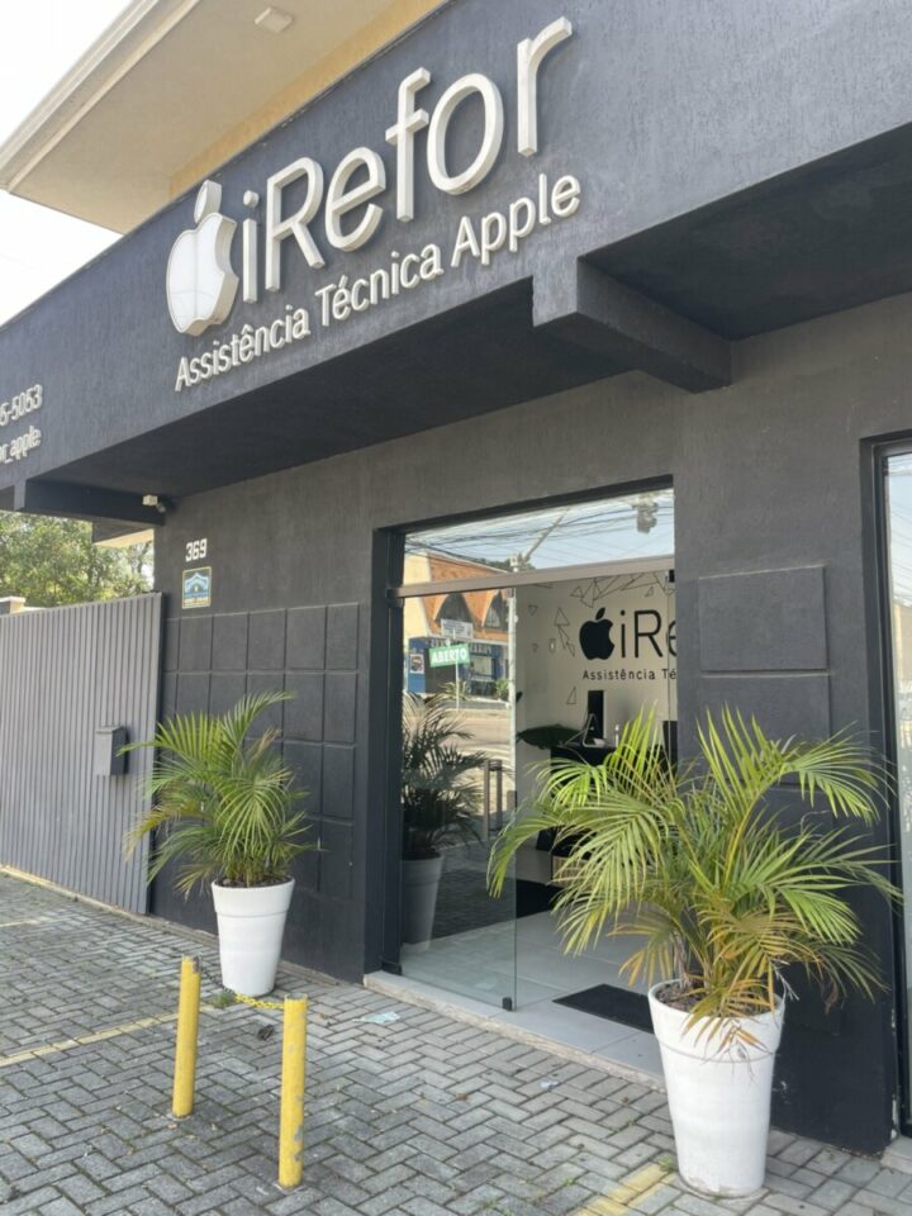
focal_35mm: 26
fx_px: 913
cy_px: 608
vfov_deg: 67.3
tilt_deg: +4.8
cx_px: 456
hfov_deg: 53.1
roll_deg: -0.8
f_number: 1.6
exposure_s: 1/186
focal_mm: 4.2
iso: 32
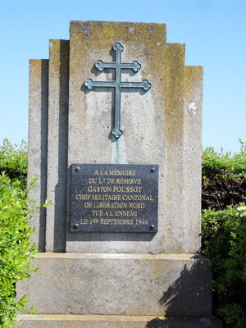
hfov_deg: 13.8
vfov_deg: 18.4
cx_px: 123
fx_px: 1014
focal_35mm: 107
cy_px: 164
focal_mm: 19.2
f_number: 5.6
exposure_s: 1/250
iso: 80
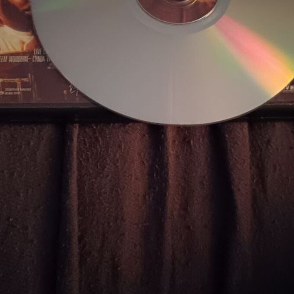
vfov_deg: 35.2
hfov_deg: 36.0
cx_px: 157
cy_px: 71
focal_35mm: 47
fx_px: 452
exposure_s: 1/10
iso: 13277
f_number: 1.9
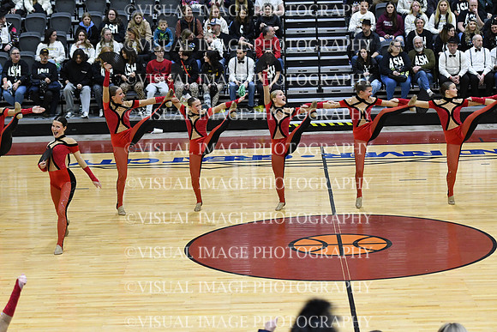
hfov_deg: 19.5
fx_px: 1450
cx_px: 248
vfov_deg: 13.0
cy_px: 166
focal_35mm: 105
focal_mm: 70
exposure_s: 1/400
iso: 3200
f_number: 2.8
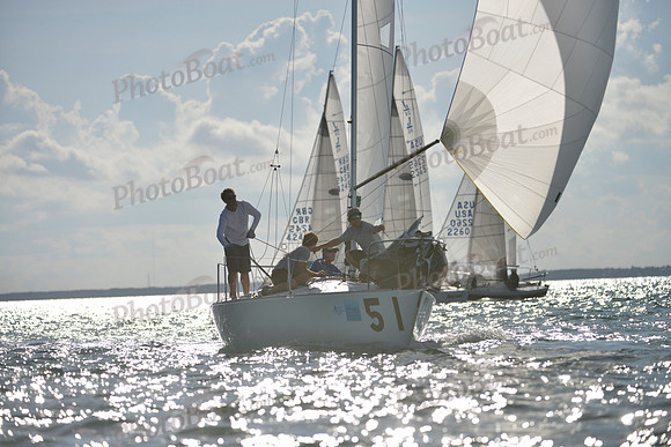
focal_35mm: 200
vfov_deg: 6.9
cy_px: 224
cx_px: 336
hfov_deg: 10.3
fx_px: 3728
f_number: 4
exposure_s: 1/6400
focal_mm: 200
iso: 200
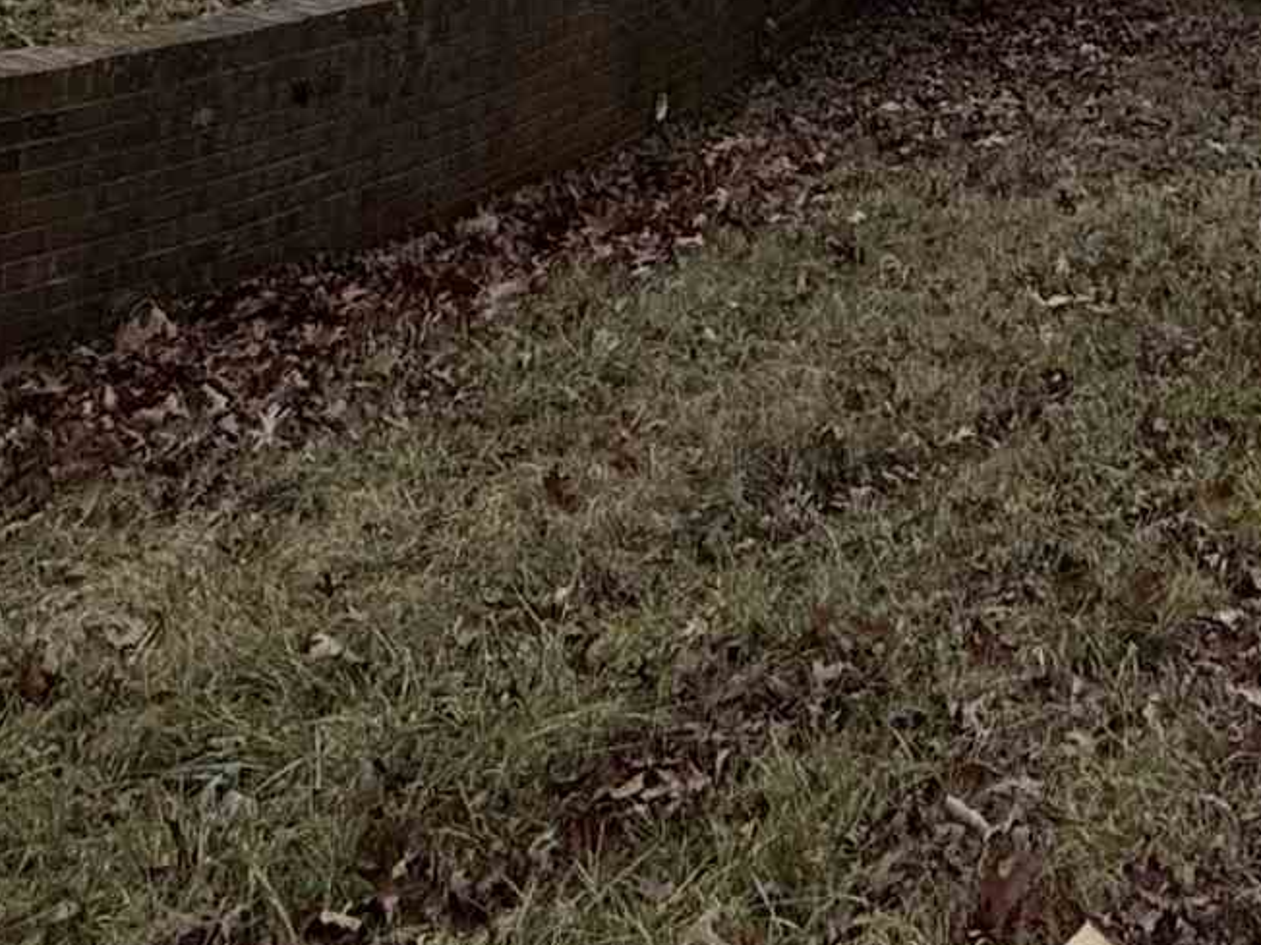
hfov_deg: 27.8
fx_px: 2404
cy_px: -788
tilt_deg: +12.0
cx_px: 1228
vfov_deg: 17.6
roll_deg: +0.1
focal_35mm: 66
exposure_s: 1/2342
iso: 50
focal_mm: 2.22
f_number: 2.2
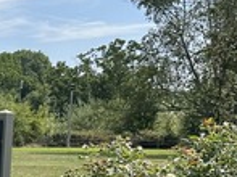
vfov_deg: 15.4
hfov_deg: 16.7
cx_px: -214
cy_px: 199
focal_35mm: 93
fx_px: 636
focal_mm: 6.86
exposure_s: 1/3472
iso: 80
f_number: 1.78
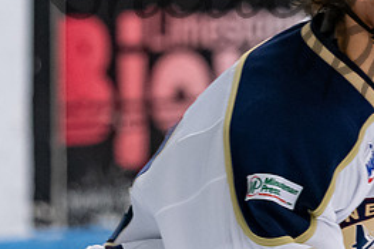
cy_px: -11
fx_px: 7579
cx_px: 215
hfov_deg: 2.8
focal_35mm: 730
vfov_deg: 1.9
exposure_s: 1/800
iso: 2000
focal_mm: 150
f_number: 3.2
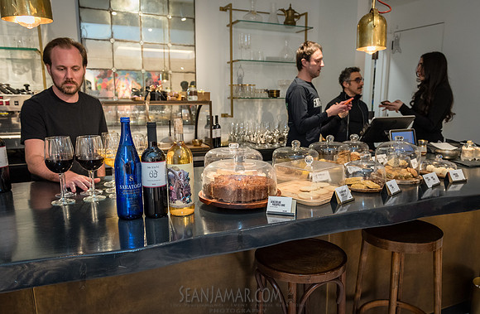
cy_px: 174
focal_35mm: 29
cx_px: 261
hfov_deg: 64.4
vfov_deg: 44.8
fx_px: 380
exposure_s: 1/200
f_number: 4
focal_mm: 26
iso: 1600
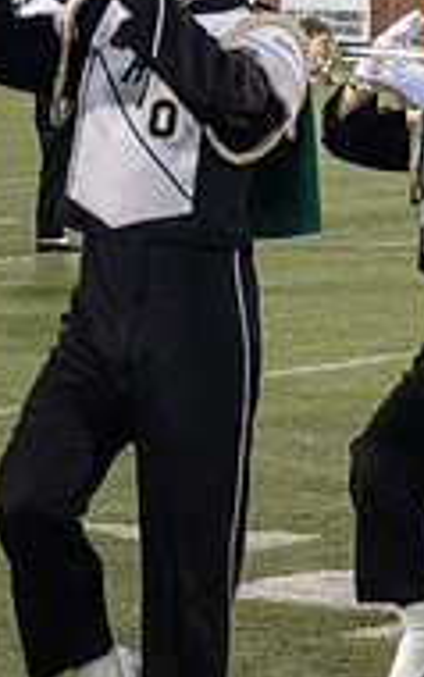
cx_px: 926
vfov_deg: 9.6
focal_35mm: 218
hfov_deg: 5.8
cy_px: 119
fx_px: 4024
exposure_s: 1/500
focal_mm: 70
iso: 2500
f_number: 4
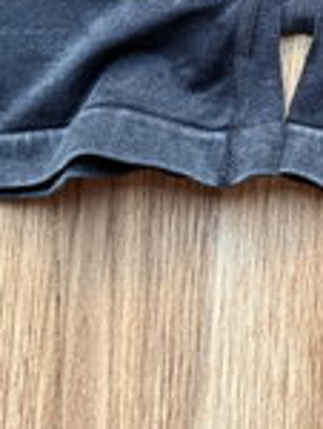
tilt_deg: -84.1
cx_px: 409
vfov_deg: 21.0
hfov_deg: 16.5
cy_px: -122
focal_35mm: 85
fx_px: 1055
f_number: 1.78
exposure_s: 1/67
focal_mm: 6.76
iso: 200
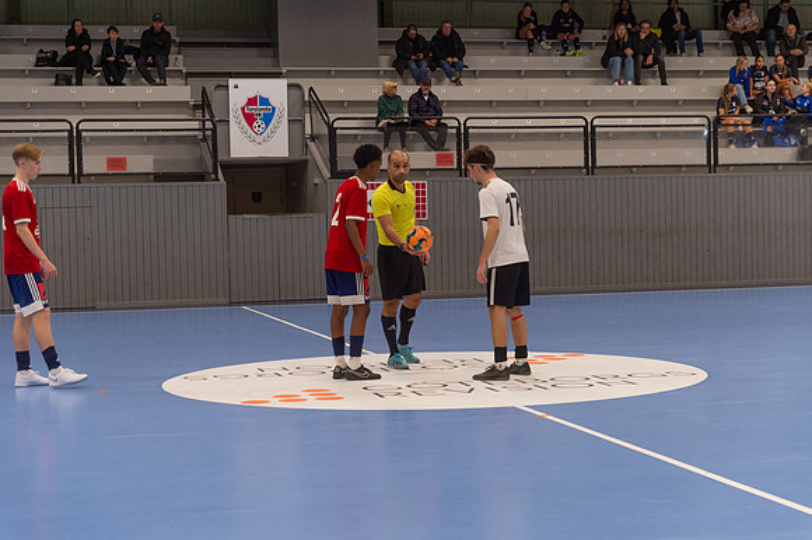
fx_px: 1578
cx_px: 406
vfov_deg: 19.4
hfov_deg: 28.9
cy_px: 270
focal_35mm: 70
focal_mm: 70
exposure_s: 1/500
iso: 2500
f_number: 3.2
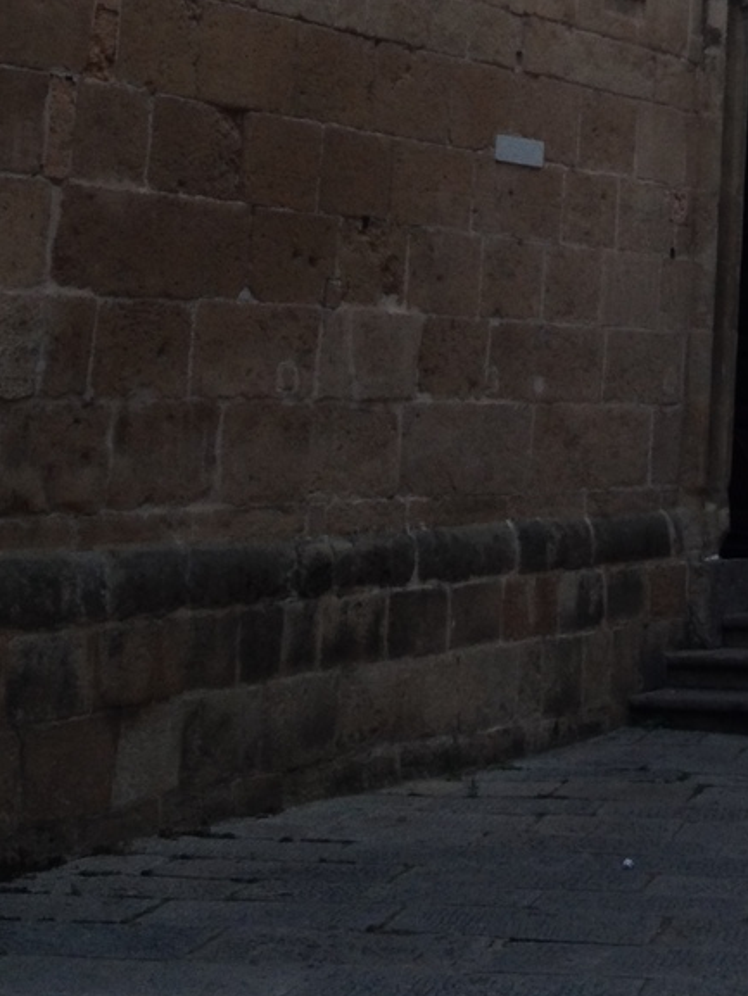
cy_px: -278
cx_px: 950
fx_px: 2794
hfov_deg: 14.6
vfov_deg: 18.8
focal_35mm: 97
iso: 50
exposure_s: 1/60
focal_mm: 4.28
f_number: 2.4
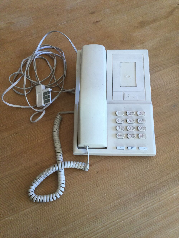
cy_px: 119
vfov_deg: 58.3
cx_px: 90
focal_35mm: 31
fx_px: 214
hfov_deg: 45.4
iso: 32
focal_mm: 3.3
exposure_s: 1/33
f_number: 2.4
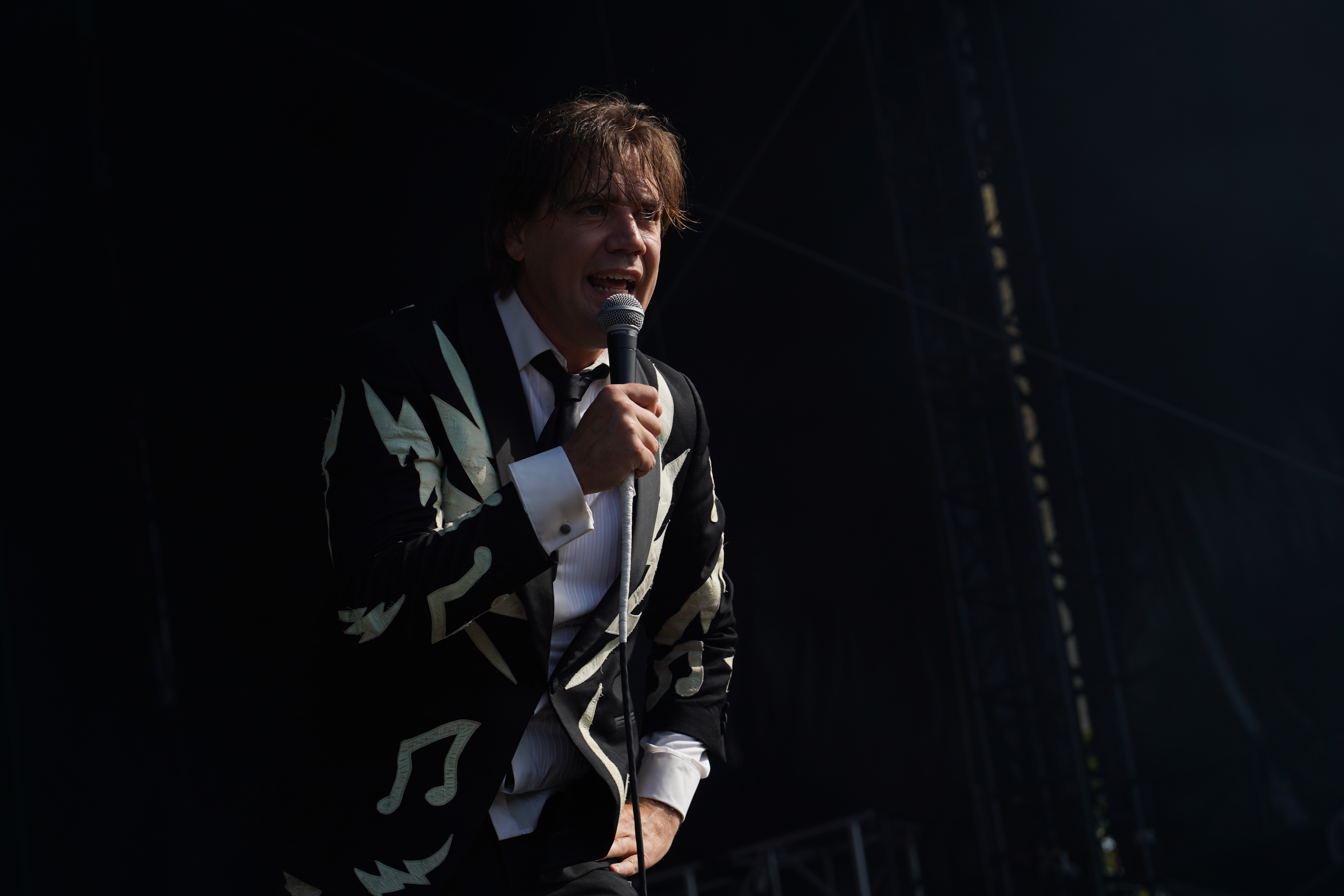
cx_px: 672
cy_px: 448
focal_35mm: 105
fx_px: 3920
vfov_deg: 13.0
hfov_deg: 19.5
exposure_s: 1/400
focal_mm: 105
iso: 100
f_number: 7.1
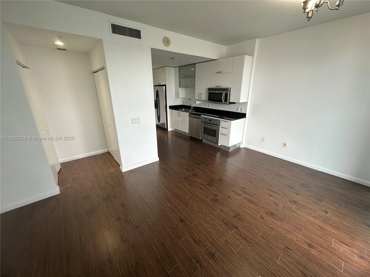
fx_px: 150
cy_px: 138
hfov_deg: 102.1
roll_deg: +1.0
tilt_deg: -18.1
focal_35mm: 14
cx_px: 185
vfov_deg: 85.7
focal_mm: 2.22
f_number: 2.2
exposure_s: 1/120
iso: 100
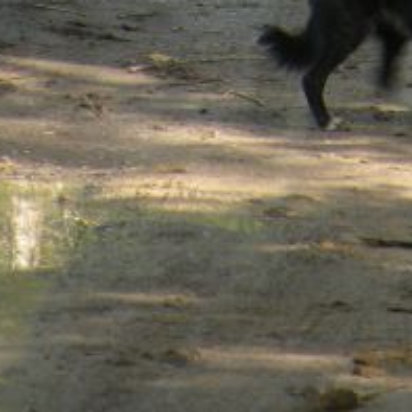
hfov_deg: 3.8
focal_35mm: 462
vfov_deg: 3.8
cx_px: 412
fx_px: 6221
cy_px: -343
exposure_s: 1/36.3
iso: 100
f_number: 7.1
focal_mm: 22.9
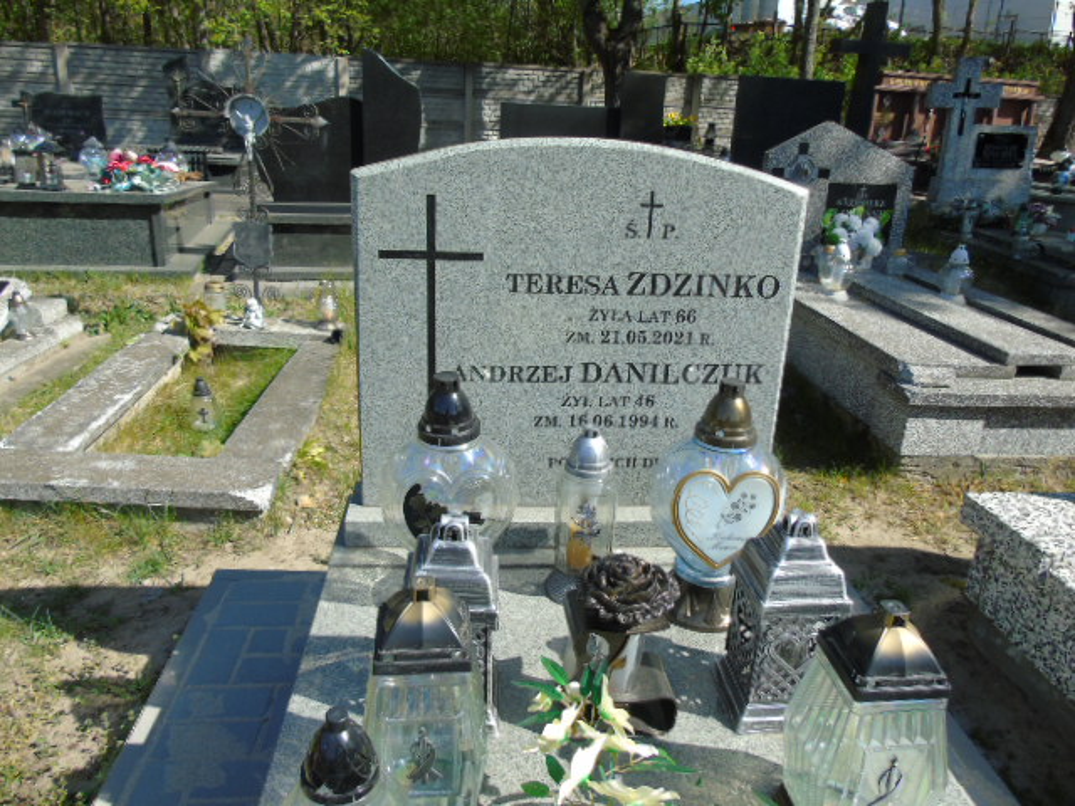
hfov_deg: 69.4
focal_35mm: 25
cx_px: 538
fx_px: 776
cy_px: 403
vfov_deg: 54.9
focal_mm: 4.4
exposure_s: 1/500
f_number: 3.4
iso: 80
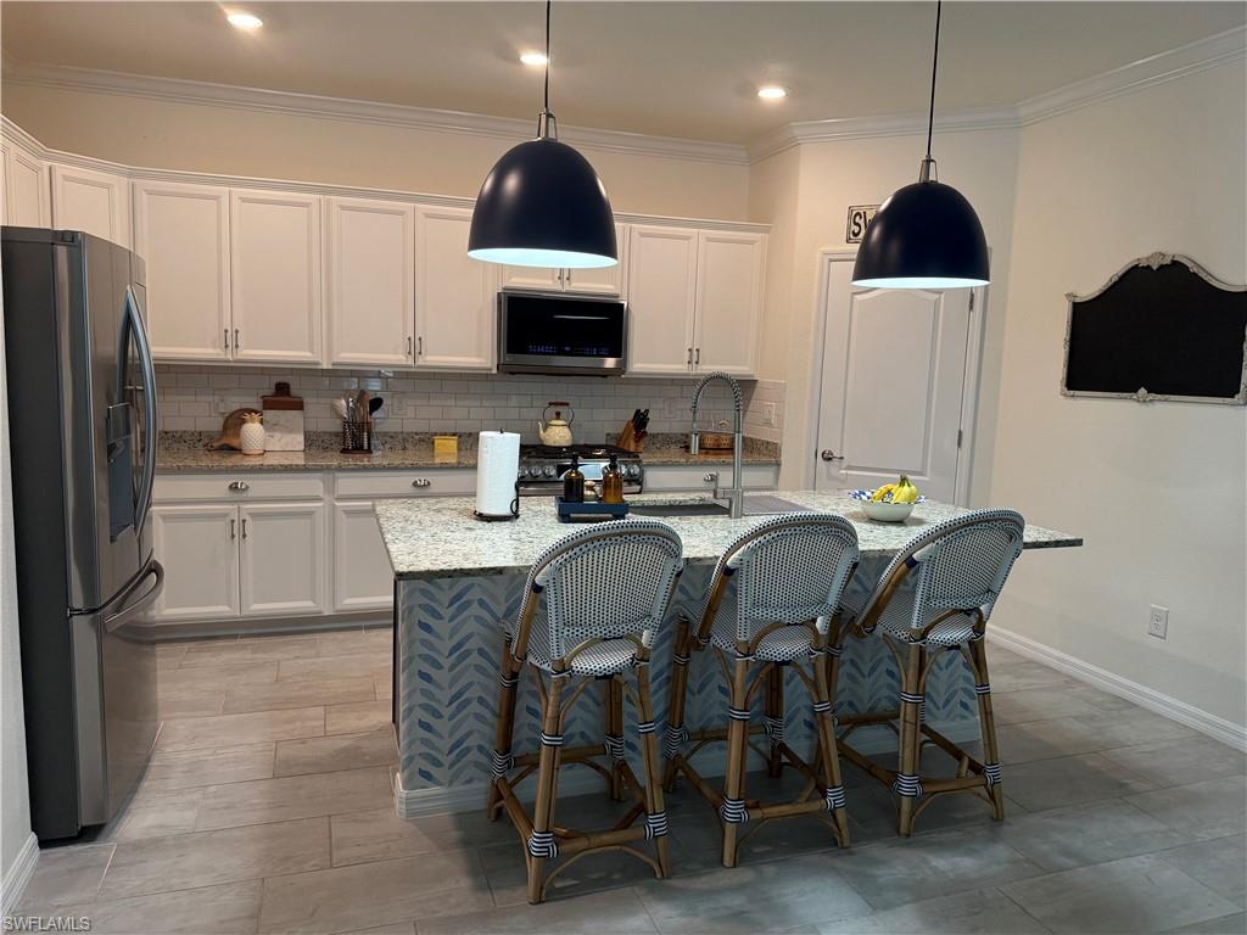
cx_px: 624
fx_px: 865
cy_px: 468
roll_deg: -2.4
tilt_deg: -6.8
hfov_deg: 71.6
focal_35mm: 24
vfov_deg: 56.8
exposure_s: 1/120
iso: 250
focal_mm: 6.76
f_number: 1.78
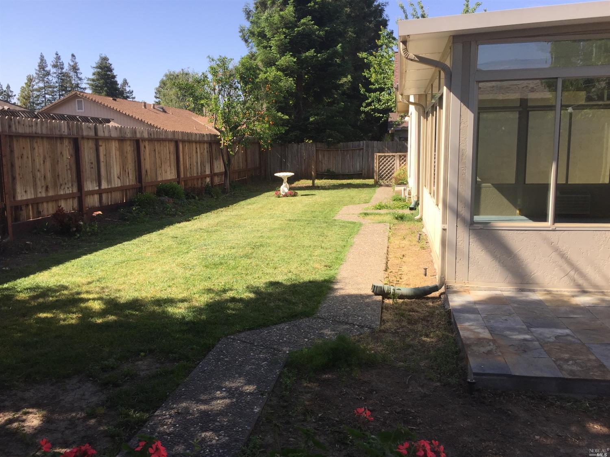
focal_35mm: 29
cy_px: 228
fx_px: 511
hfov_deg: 61.7
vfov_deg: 48.2
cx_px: 305
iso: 32
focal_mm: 4.15
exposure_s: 1/898
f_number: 2.2
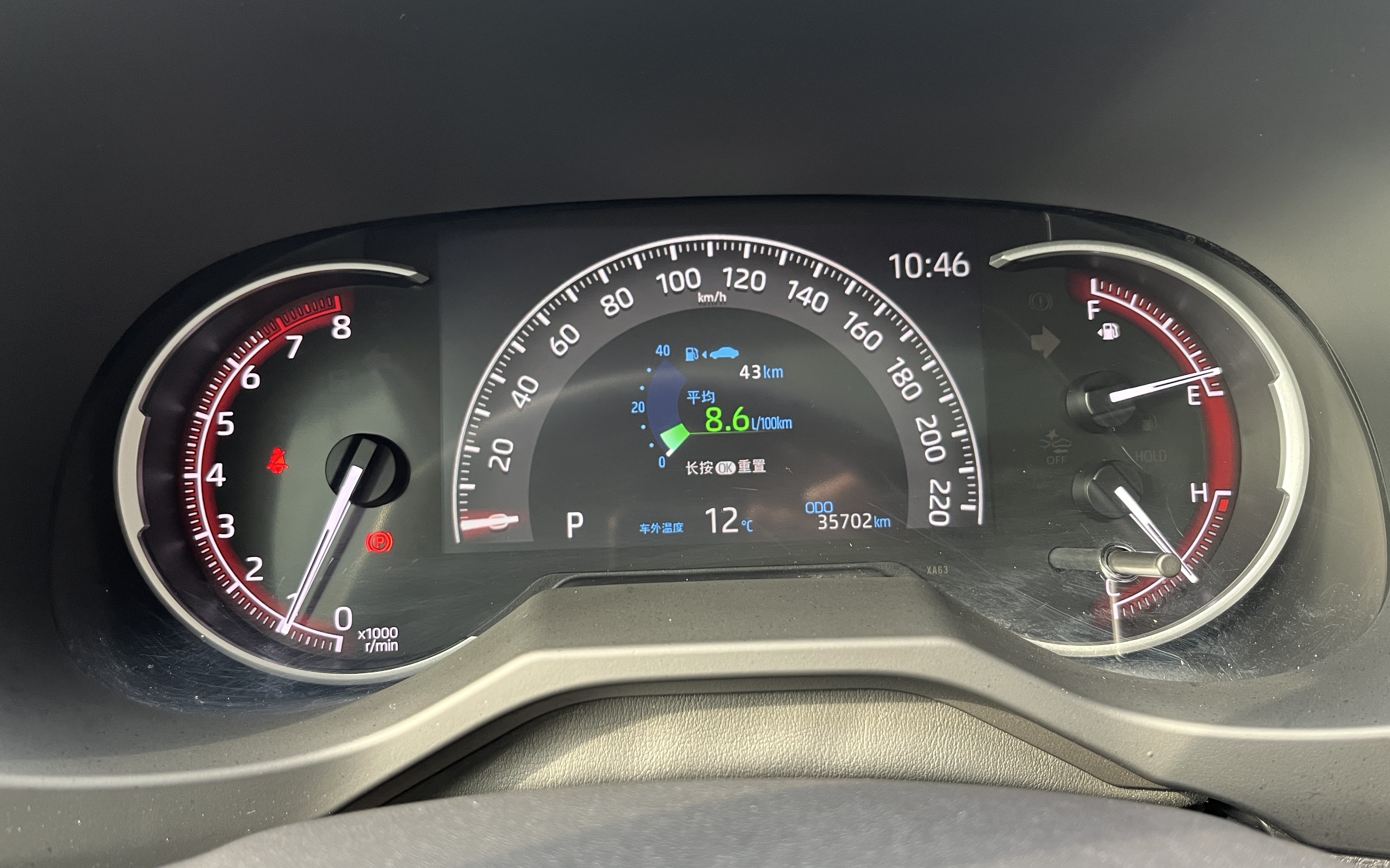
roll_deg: +0.4
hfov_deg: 66.5
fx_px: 1061
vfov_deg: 44.5
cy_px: 441
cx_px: 703
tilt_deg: -21.3
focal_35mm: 28
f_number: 1.6
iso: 160
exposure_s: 1/60
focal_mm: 5.1
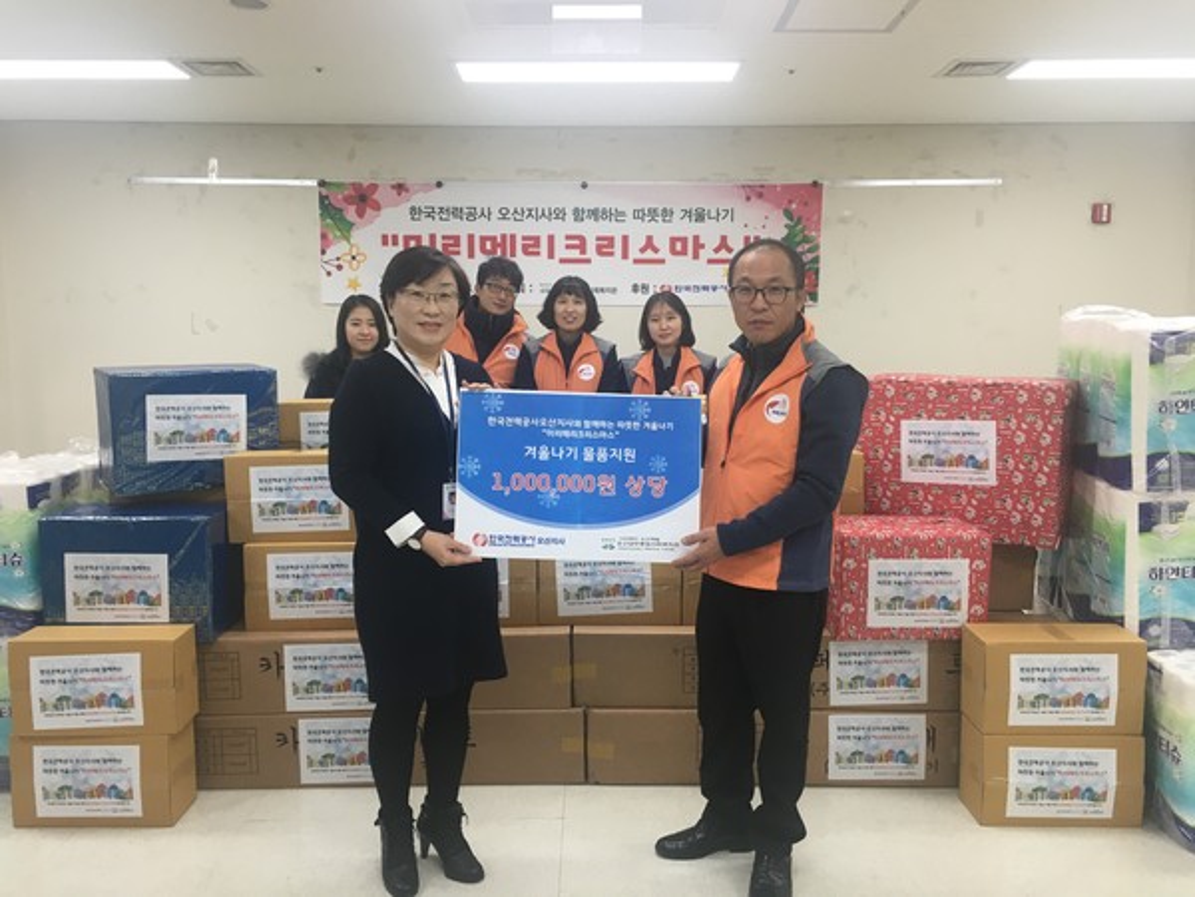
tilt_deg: -6.0
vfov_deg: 48.2
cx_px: 598
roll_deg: +0.7
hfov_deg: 61.7
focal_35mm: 29
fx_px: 1001
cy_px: 448
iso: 32
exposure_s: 1/30
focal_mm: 4.15
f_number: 2.2
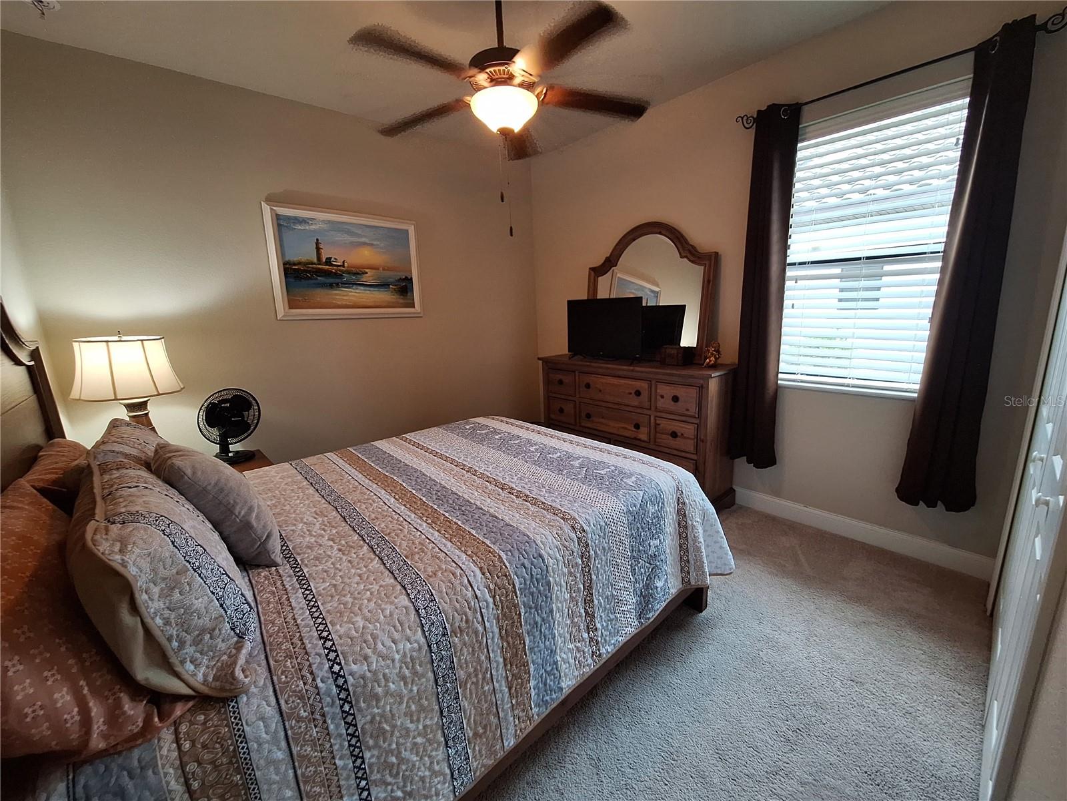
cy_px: 400
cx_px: 534
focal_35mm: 13
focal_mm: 1.74
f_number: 2.2
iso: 100
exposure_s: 1/40
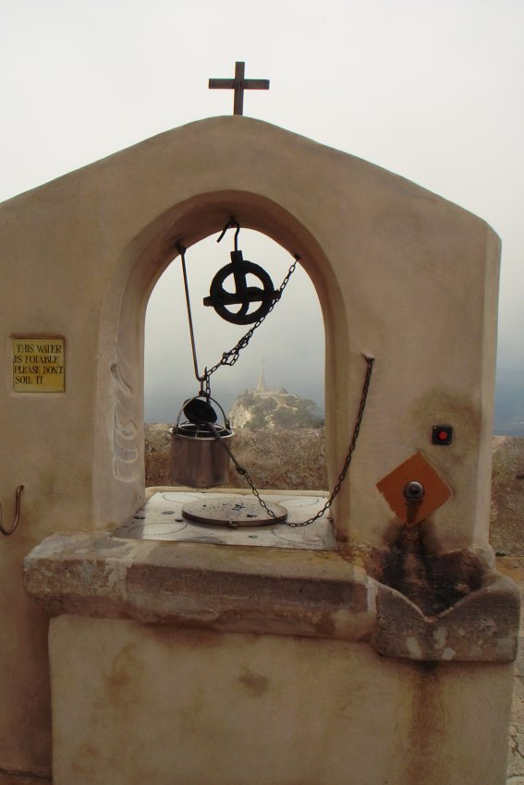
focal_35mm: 31
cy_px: 392
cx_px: 262
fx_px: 677
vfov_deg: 60.3
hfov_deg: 42.3
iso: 200
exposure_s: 1/250
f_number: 10
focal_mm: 18
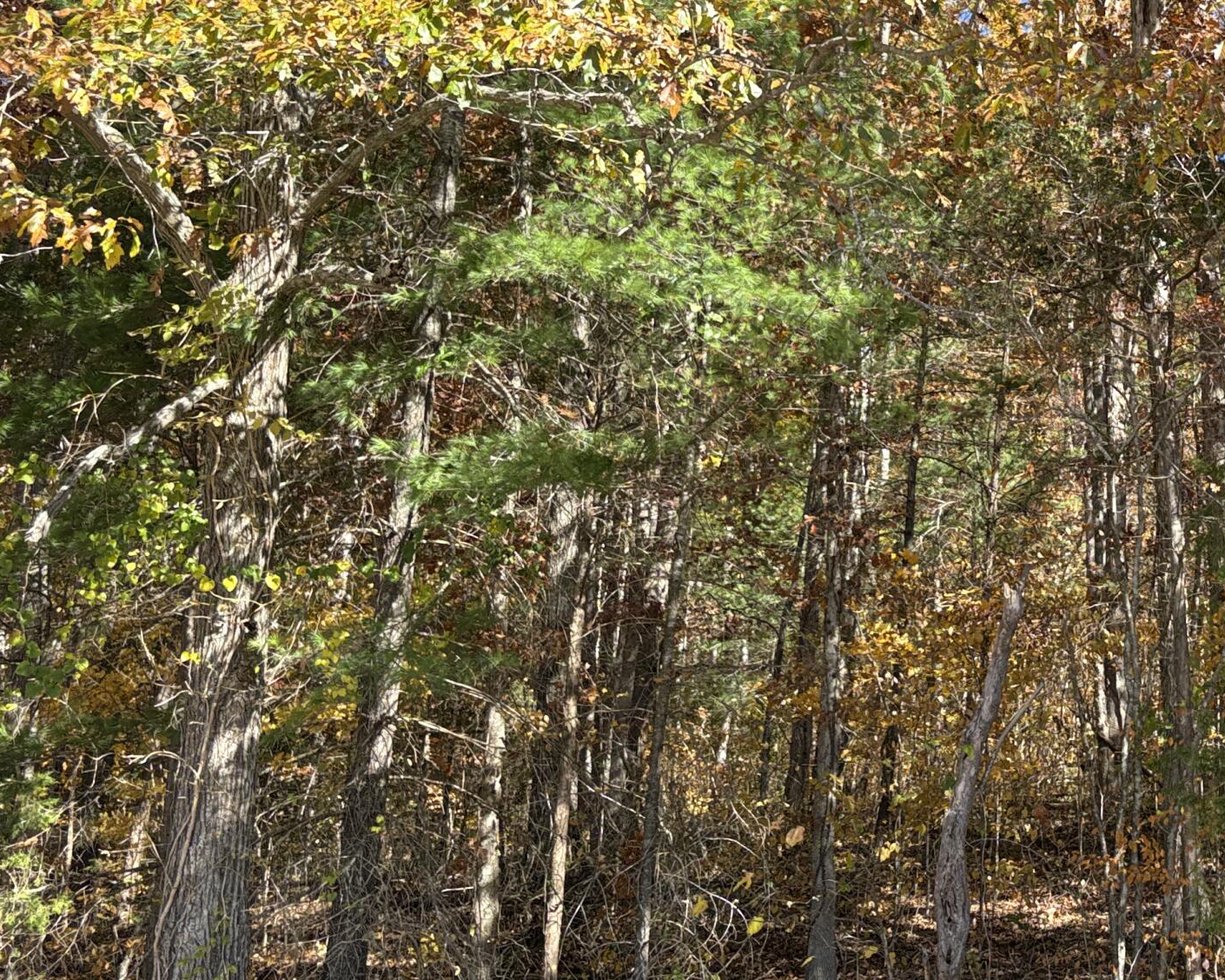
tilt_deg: +23.4
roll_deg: +0.6
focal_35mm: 54
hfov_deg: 32.9
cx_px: 1118
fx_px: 1958
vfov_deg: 27.9
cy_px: 331
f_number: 1.6
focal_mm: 5.96
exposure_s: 1/539
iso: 50
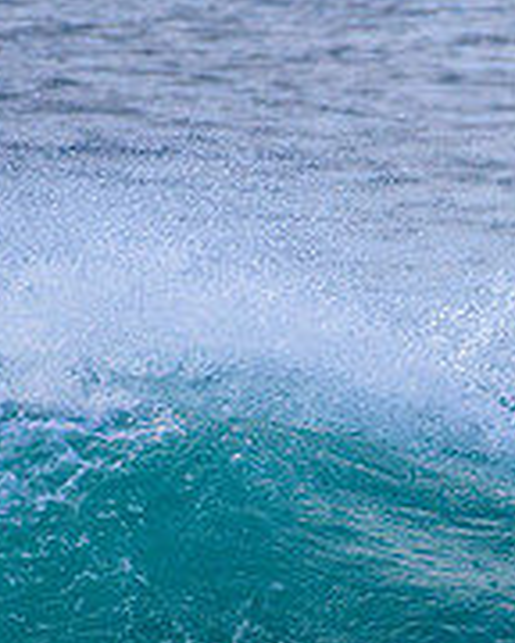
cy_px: 504
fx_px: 35228
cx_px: 868
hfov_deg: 0.8
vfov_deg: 1.0
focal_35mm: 1849
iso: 360
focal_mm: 500
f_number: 5.6
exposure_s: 1/2000
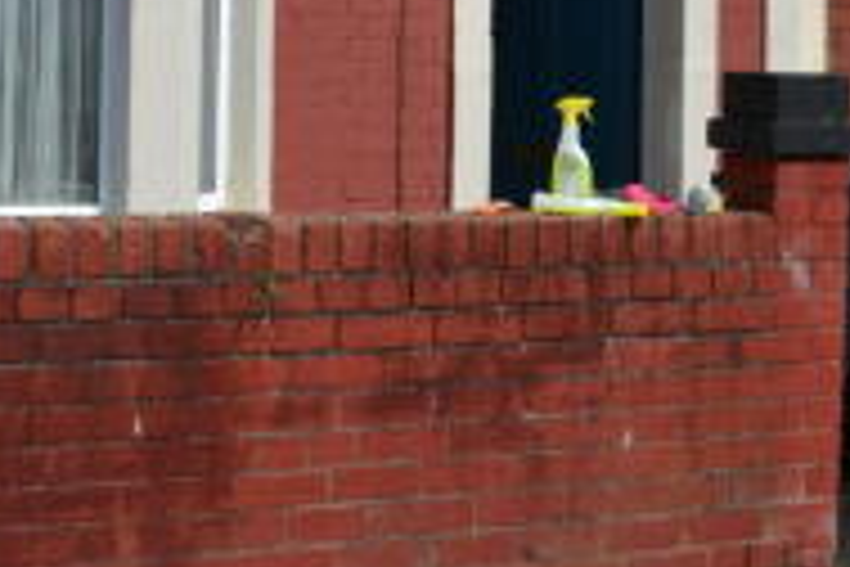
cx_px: 229
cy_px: -79
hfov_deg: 29.3
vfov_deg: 19.1
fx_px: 1605
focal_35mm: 68
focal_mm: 18
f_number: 8
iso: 100
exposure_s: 1/250
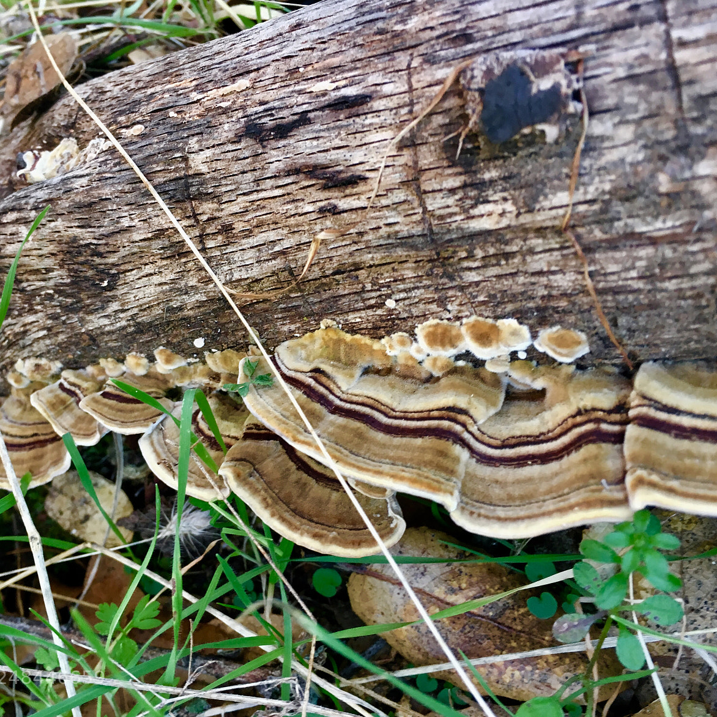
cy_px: 358
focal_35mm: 35
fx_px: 820
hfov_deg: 46.8
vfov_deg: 47.2
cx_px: 274
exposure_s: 1/30
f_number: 2.2
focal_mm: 4.15
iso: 50
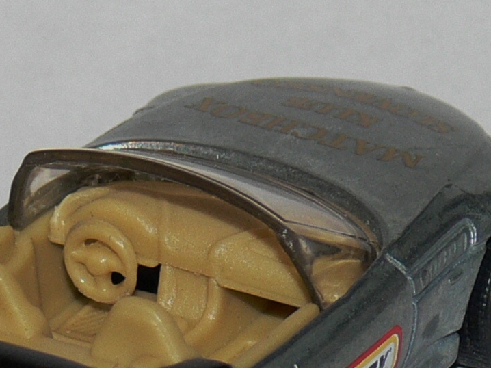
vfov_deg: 2.7
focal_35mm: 545
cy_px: 307
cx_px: 180
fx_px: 7728
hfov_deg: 3.6
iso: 100
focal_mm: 25.4
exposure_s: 1/30
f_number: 3.6
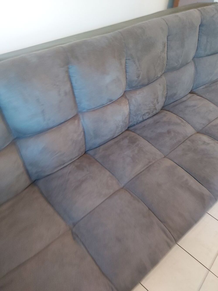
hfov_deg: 53.1
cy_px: 146
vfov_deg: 67.3
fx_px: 218
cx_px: 109
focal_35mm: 26
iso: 320
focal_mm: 3.92
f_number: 1.7
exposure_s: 1/25
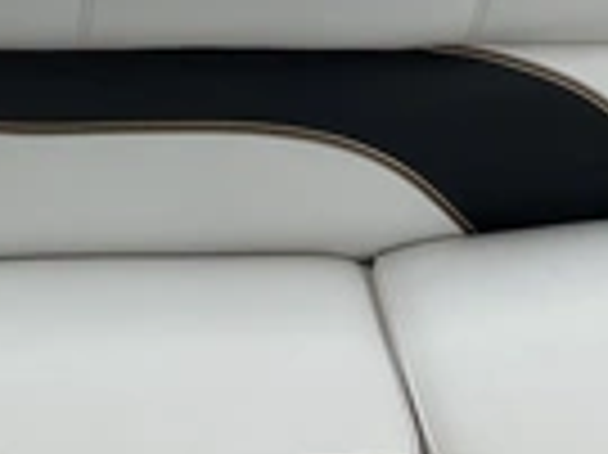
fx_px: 1509
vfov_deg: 16.7
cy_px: -18
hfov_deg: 22.8
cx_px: 252
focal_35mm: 86
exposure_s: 1/1786
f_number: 1.8
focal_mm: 3
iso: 25
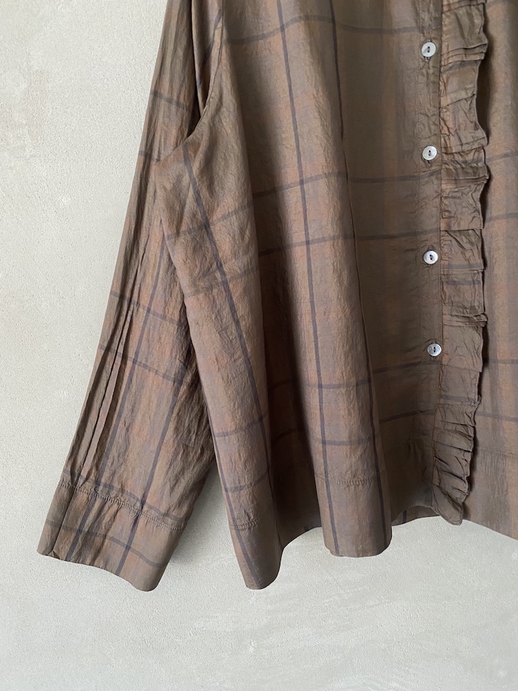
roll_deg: +4.5
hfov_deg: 53.1
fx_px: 519
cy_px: 346
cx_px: 259
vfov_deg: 67.3
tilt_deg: -7.1
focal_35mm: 26
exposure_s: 1/74
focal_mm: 4.25
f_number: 1.8
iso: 125
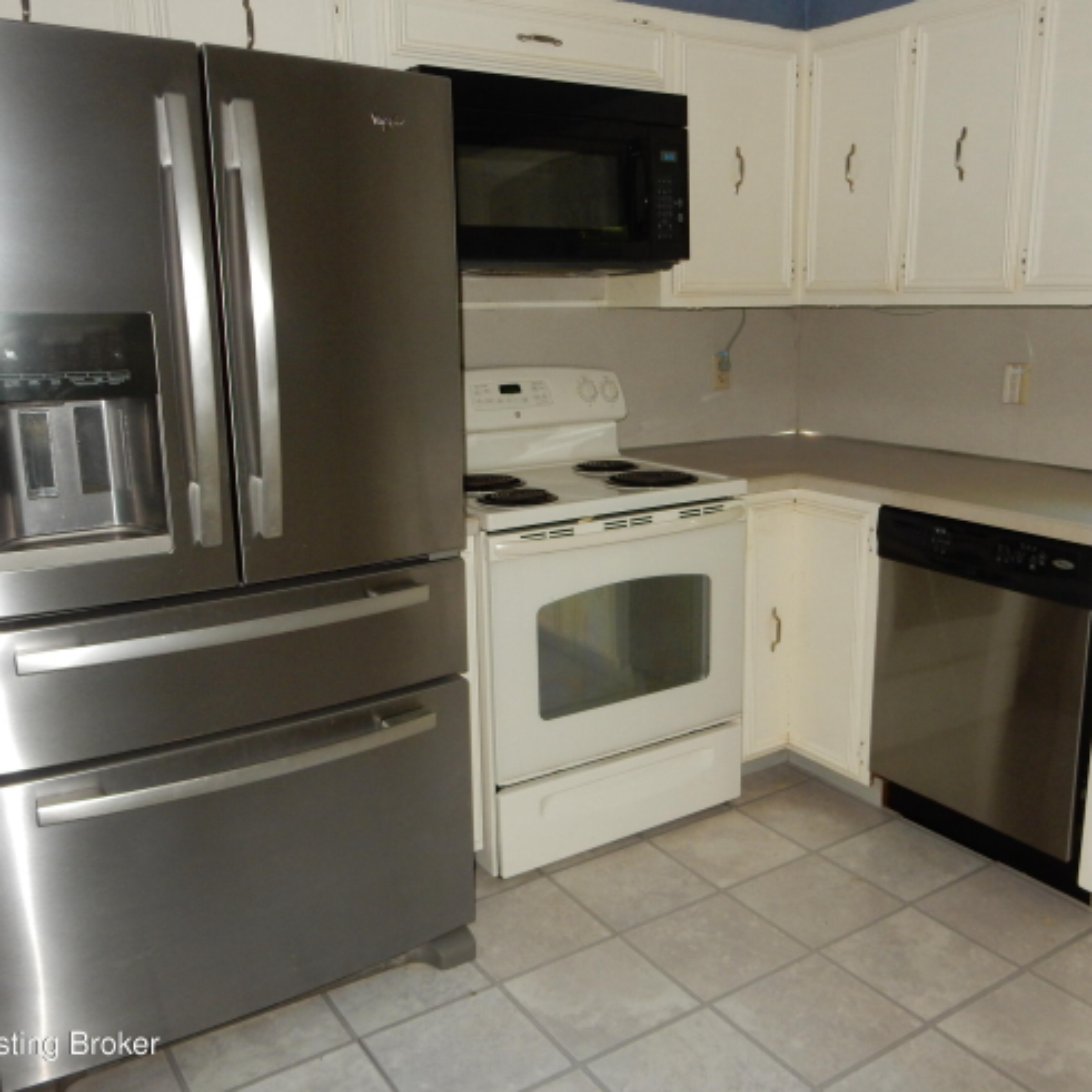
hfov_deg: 53.9
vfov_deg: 54.0
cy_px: 538
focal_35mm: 30
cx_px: 608
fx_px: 1071
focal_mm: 4.5
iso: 200
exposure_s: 1/30
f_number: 3.7
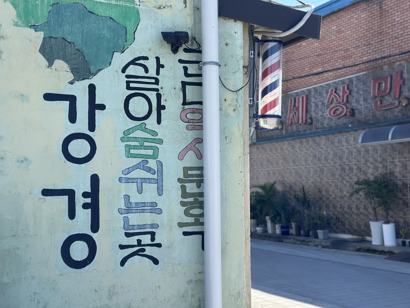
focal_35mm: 48
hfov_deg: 39.7
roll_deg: +0.8
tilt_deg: +3.6
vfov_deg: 30.3
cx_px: 205
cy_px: 154
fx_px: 569
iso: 80
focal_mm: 6.86
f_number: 1.78
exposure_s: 1/2469
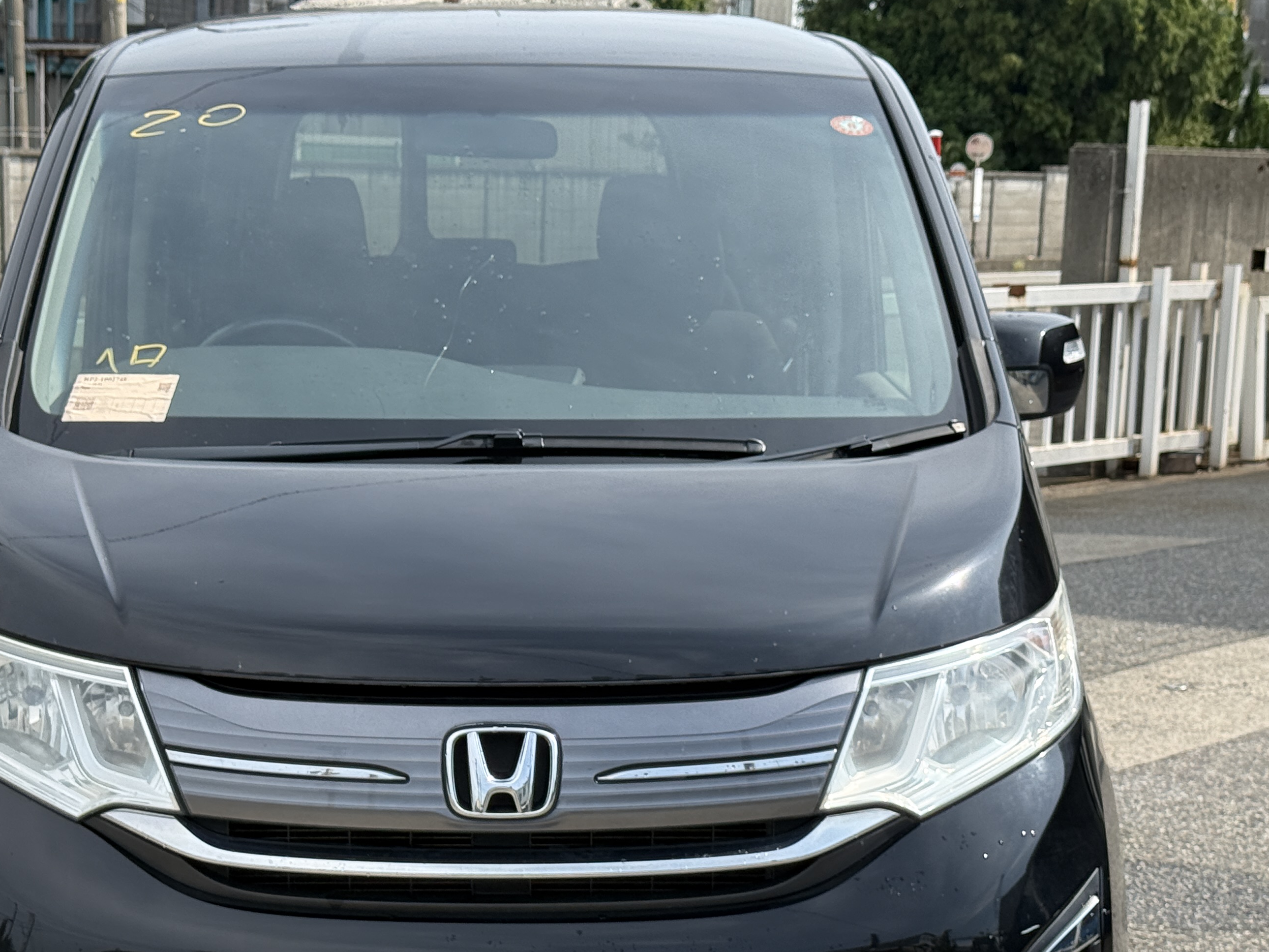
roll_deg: -1.7
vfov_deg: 19.6
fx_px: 2749
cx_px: 499
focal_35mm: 75
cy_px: 652
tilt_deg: -9.9
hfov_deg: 25.9
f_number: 1.78
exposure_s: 1/3891
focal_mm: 6.76
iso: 80
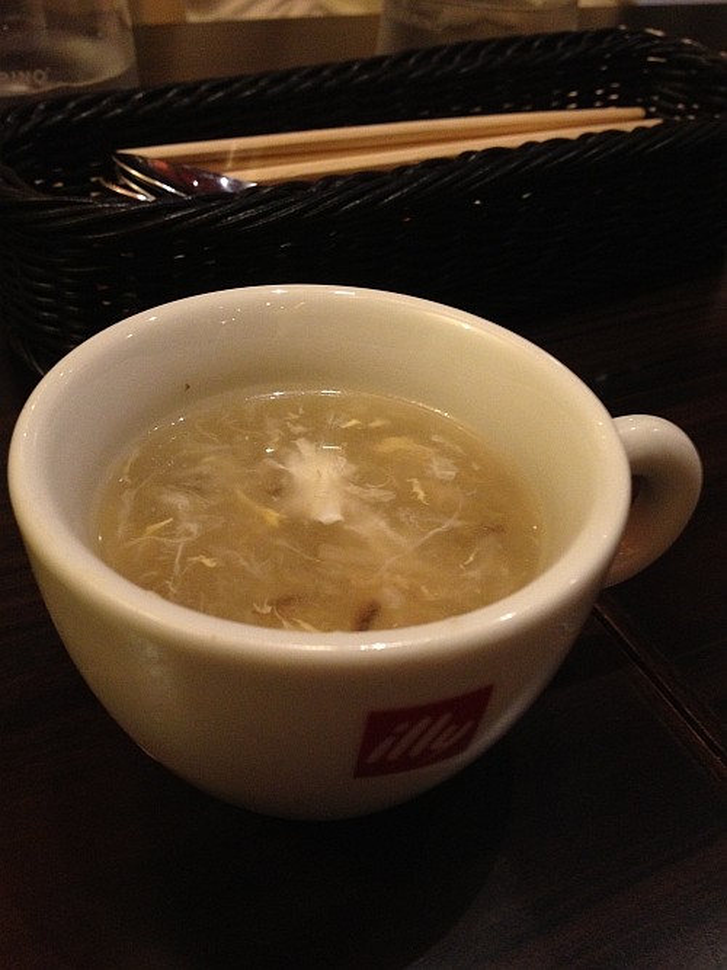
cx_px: 364
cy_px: 485
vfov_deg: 52.6
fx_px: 980
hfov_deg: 40.7
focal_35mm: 35
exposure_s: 1/20
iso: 250
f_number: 2.4
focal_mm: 4.28
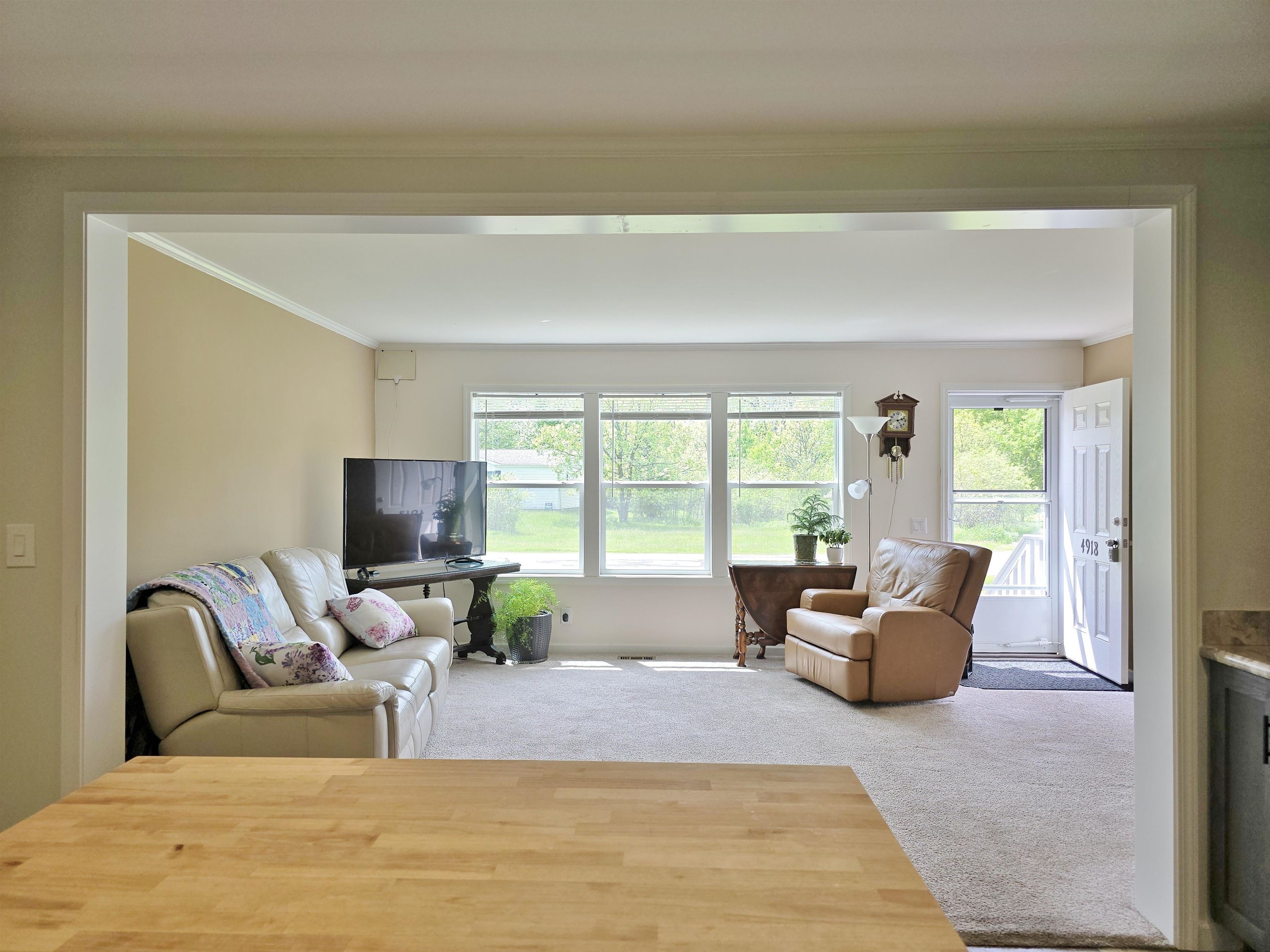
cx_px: 635
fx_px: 844
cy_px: 476
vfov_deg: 58.9
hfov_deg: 73.9
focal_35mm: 23
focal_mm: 6.3
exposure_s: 1/120
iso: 16
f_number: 1.7
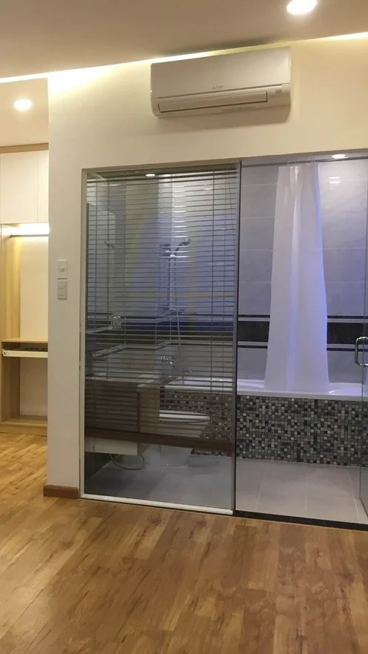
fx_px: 746
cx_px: -6
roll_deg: +0.0
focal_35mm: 43
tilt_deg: -2.0
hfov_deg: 26.2
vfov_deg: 47.4
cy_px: 331
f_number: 2.2
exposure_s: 1/33
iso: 80
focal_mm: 4.15
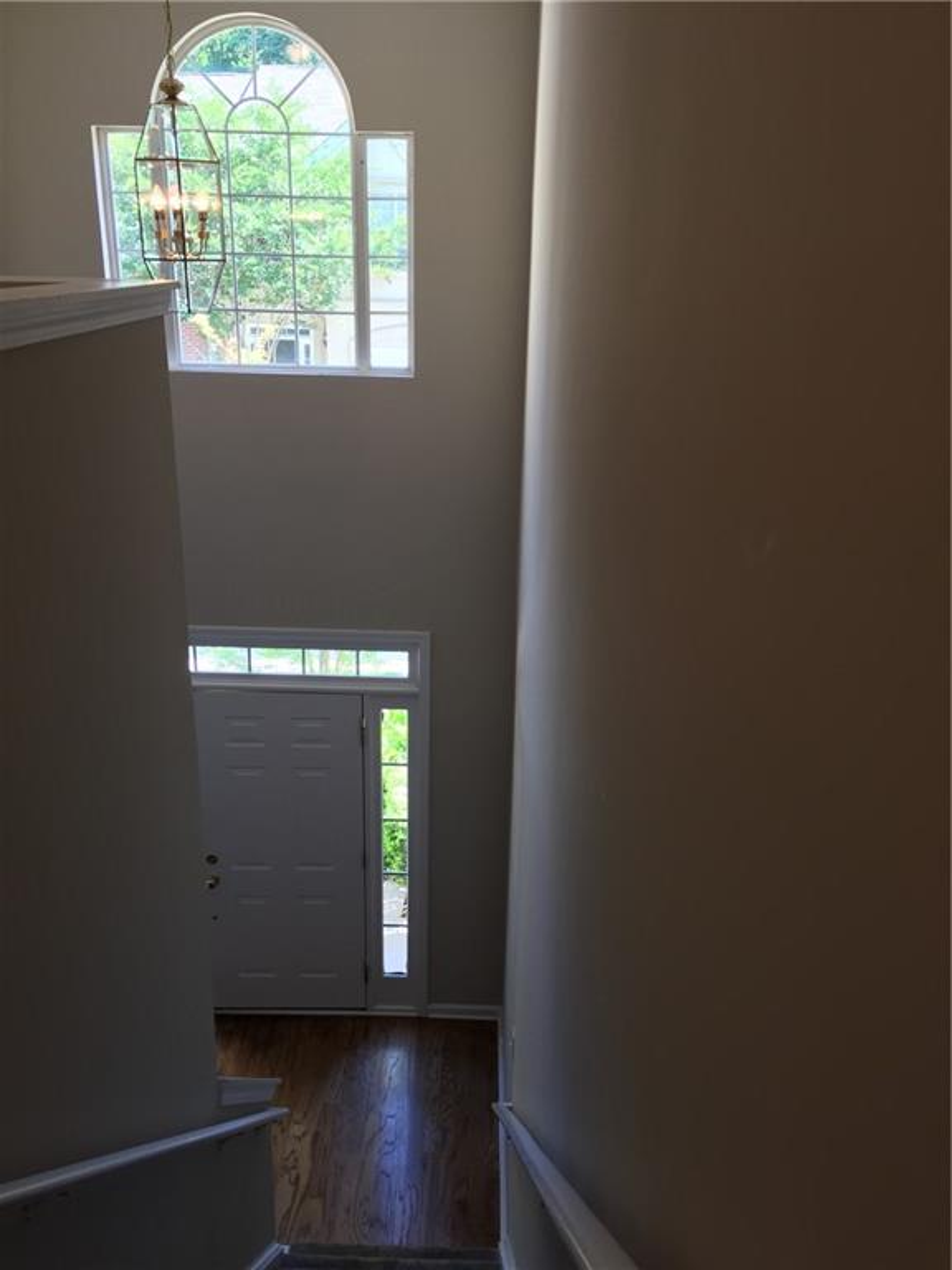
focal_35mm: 29
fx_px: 1063
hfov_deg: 48.2
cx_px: 476
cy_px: 635
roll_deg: -0.8
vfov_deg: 61.7
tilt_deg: -20.4
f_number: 2.2
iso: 40
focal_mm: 4.15
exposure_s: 1/60
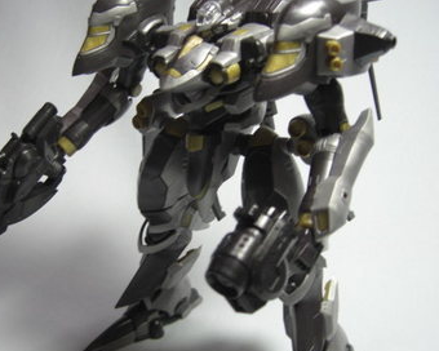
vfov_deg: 30.8
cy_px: 185
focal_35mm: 49
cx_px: 171
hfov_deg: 37.9
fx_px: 637
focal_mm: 7.9
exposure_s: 1/80
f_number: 2.8
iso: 200
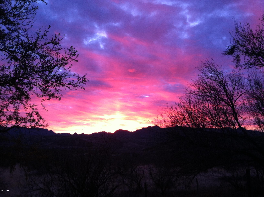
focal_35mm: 35
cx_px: 132
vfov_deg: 40.6
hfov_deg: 52.7
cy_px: 98
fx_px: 267
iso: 80
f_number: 2.8
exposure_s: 1/15
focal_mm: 3.85
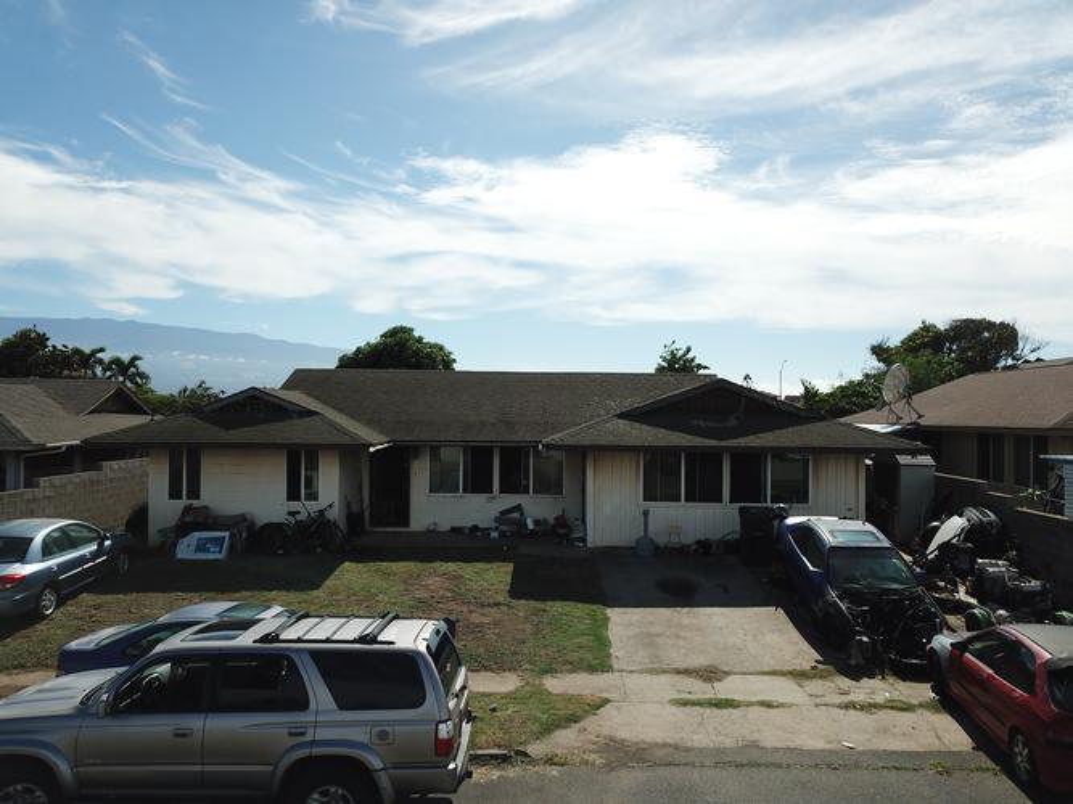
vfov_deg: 53.0
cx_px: 536
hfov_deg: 67.3
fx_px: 806
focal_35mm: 26
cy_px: 402
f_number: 2.2
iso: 100
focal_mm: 4.73
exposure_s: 1/2212
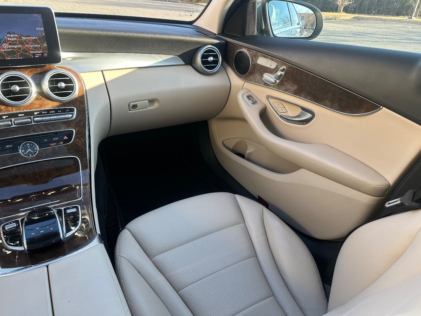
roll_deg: -3.8
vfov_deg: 56.8
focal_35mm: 24
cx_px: 210
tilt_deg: -27.9
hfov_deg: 71.6
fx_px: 292
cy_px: 158
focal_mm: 6.86
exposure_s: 1/126
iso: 64
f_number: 1.78
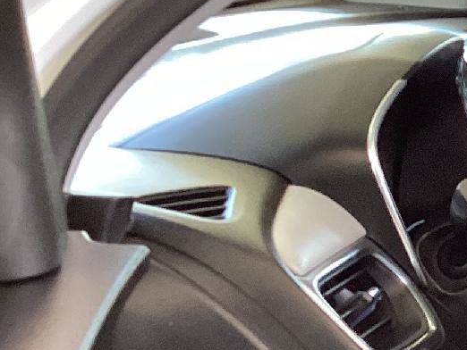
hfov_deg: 15.0
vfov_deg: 12.9
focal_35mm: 114
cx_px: 845
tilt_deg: -17.7
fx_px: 1539
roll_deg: +1.9
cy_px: 280
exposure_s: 1/60
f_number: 2.4
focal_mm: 3.3
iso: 80
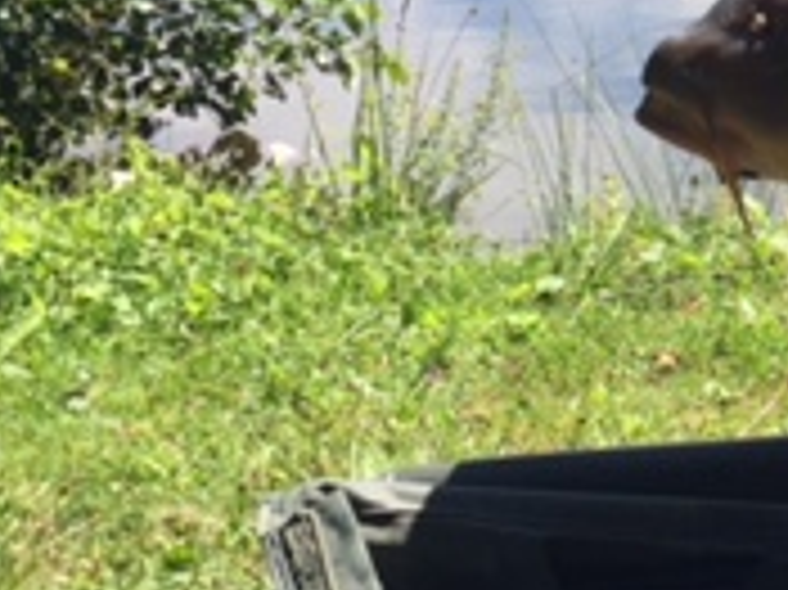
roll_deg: +1.1
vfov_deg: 13.6
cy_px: -104
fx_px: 2411
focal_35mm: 106
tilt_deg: -11.3
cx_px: 1040
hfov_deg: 17.4
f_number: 2.2
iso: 32
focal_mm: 4.15
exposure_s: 1/1099
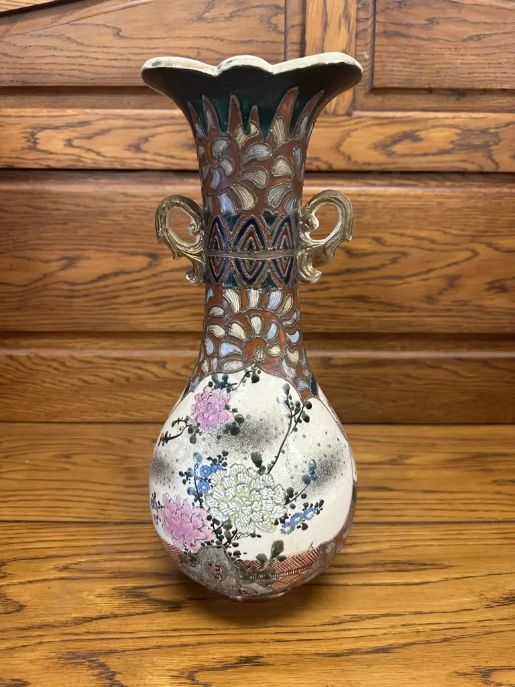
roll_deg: -0.5
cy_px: 344
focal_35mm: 24
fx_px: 476
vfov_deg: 71.6
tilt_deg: -14.2
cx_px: 258
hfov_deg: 56.8
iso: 250
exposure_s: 1/50
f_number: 1.78
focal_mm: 6.86
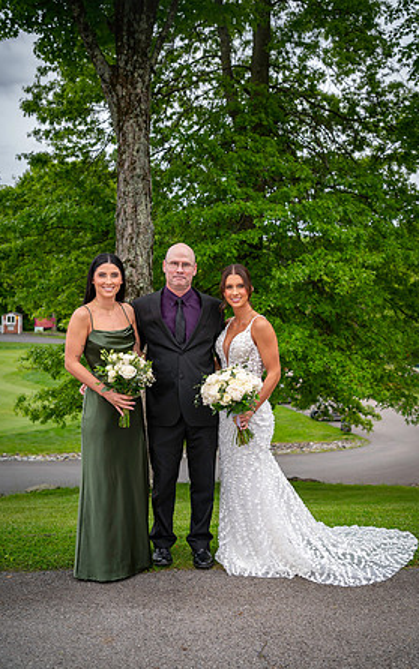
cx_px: 216
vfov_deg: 52.7
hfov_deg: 34.5
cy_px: 334
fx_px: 676
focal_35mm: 37
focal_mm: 36
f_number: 4
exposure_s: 1/640
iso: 200
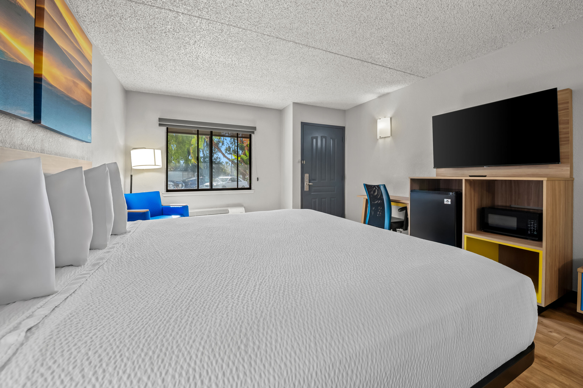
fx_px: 227
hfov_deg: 104.3
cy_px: 194
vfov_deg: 81.1
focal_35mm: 14
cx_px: 292
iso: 250
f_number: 8
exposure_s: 1/2.5
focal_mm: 14
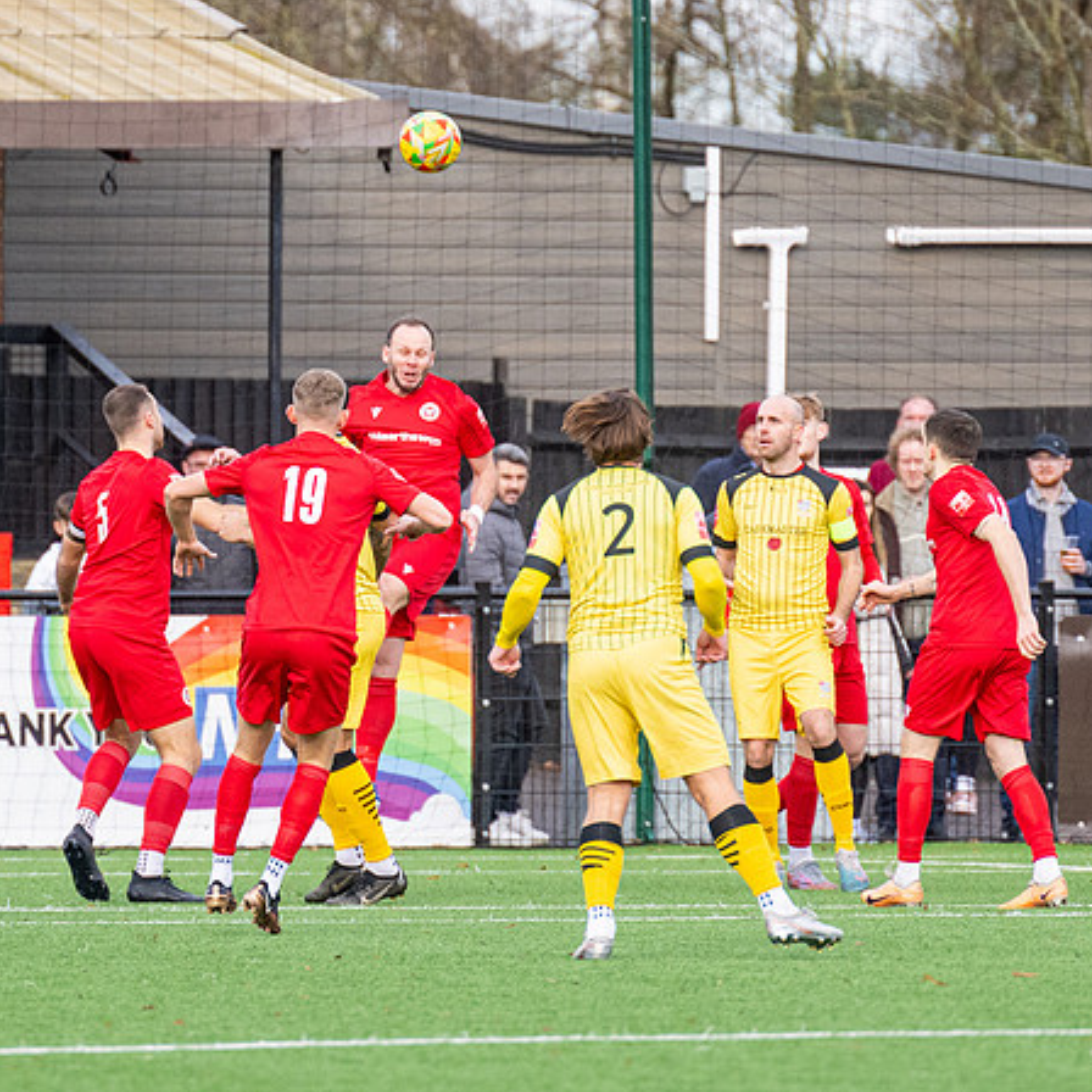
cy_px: 388
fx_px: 25447
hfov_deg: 2.5
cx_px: 311
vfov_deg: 2.5
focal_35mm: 713
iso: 800
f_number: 4
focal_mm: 280
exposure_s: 1/1600
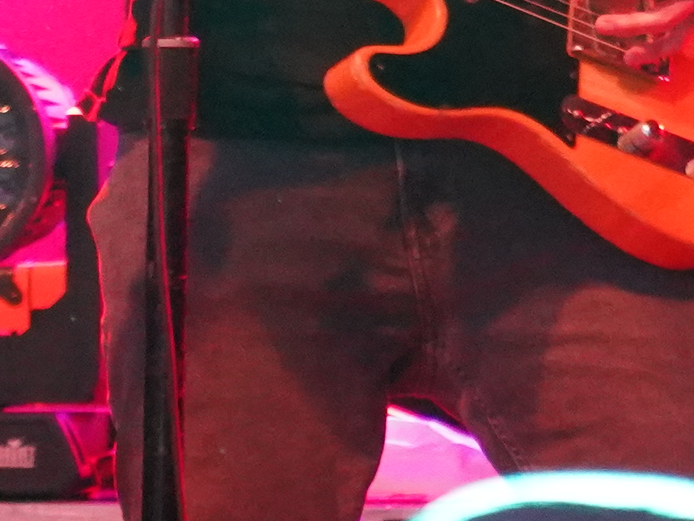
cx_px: 1167
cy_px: -552
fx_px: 11390
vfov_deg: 2.6
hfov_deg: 3.5
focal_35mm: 568
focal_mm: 105
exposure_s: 1/160
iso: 10000
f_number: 4
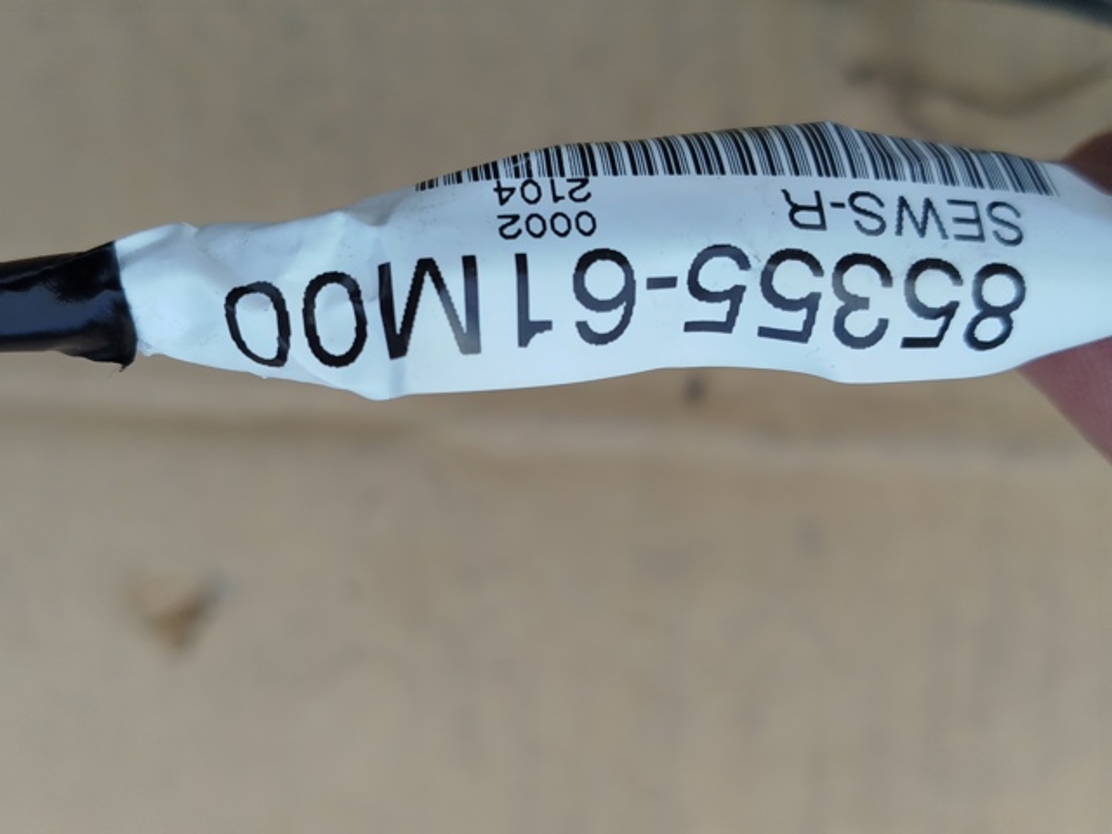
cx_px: 556
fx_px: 1542
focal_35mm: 48
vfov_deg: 30.3
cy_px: 417
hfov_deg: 39.7
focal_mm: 5.31
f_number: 1.7
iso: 50
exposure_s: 1/100
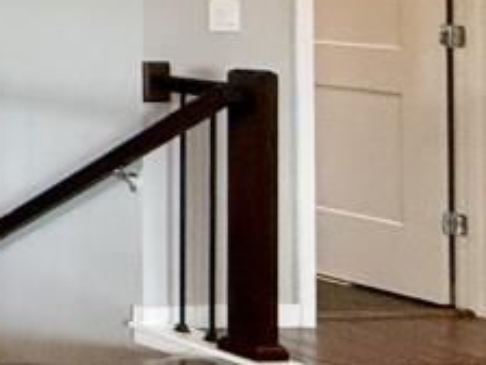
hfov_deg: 12.7
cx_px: -864
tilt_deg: +2.0
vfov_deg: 17.5
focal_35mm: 80
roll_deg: -0.8
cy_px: -78
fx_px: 1123
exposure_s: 1/120
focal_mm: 2.22
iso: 200
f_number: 2.2
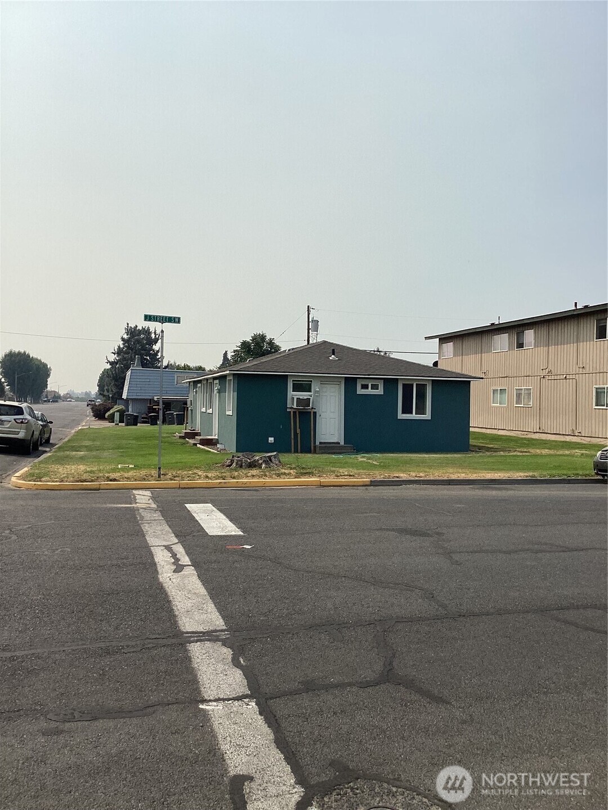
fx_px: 726
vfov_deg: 58.4
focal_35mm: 31
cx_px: 304
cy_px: 405
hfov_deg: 45.4
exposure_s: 1/2915
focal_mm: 3.3
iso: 25
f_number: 2.4
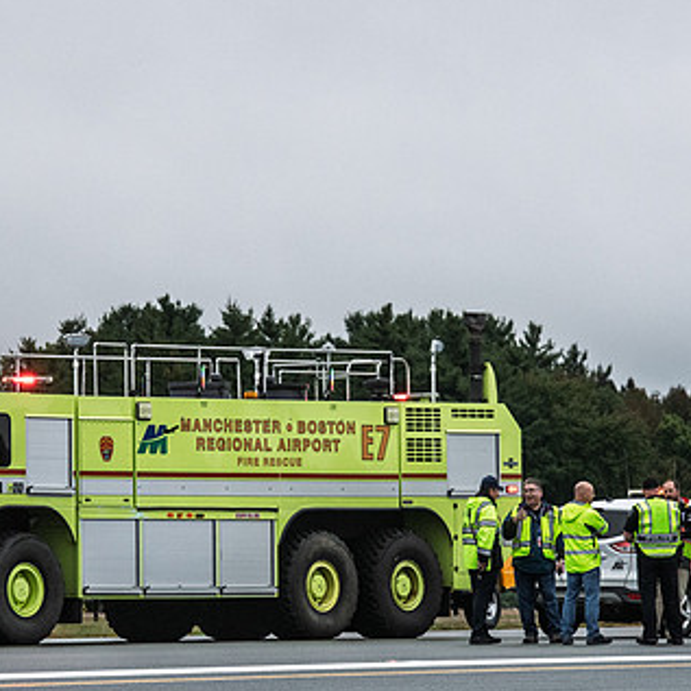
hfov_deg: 5.0
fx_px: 7882
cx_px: 284
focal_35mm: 349
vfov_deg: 5.0
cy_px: 395
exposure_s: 1/1000
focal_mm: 175
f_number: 8
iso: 1600
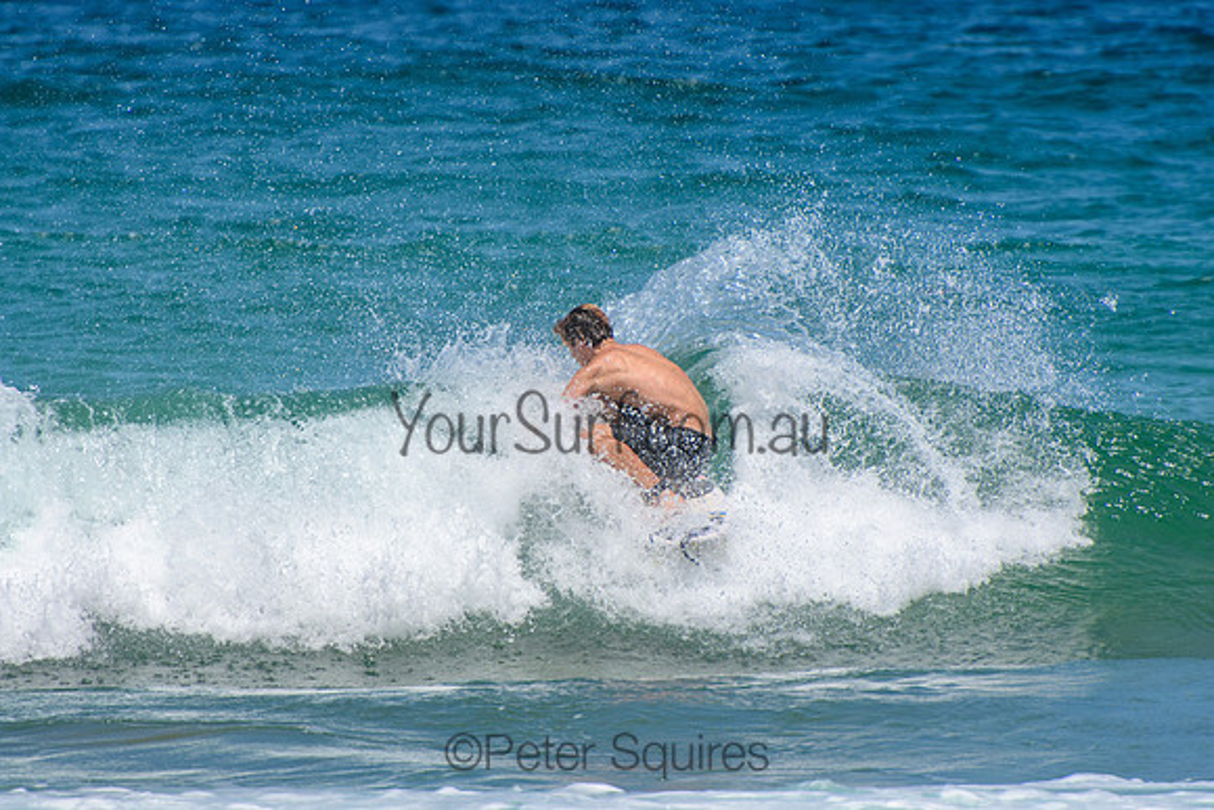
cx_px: 607
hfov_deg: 3.4
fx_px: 20237
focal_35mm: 600
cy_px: 405
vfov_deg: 2.3
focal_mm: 400
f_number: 5.6
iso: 250
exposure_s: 1/2000
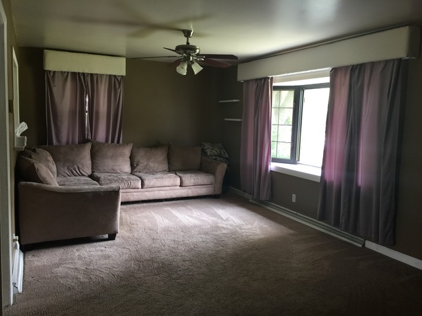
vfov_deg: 48.2
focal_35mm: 29
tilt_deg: -6.9
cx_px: 211
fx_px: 354
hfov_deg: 61.7
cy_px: 158
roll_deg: -2.2
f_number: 2.2
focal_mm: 4.15
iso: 32
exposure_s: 1/15
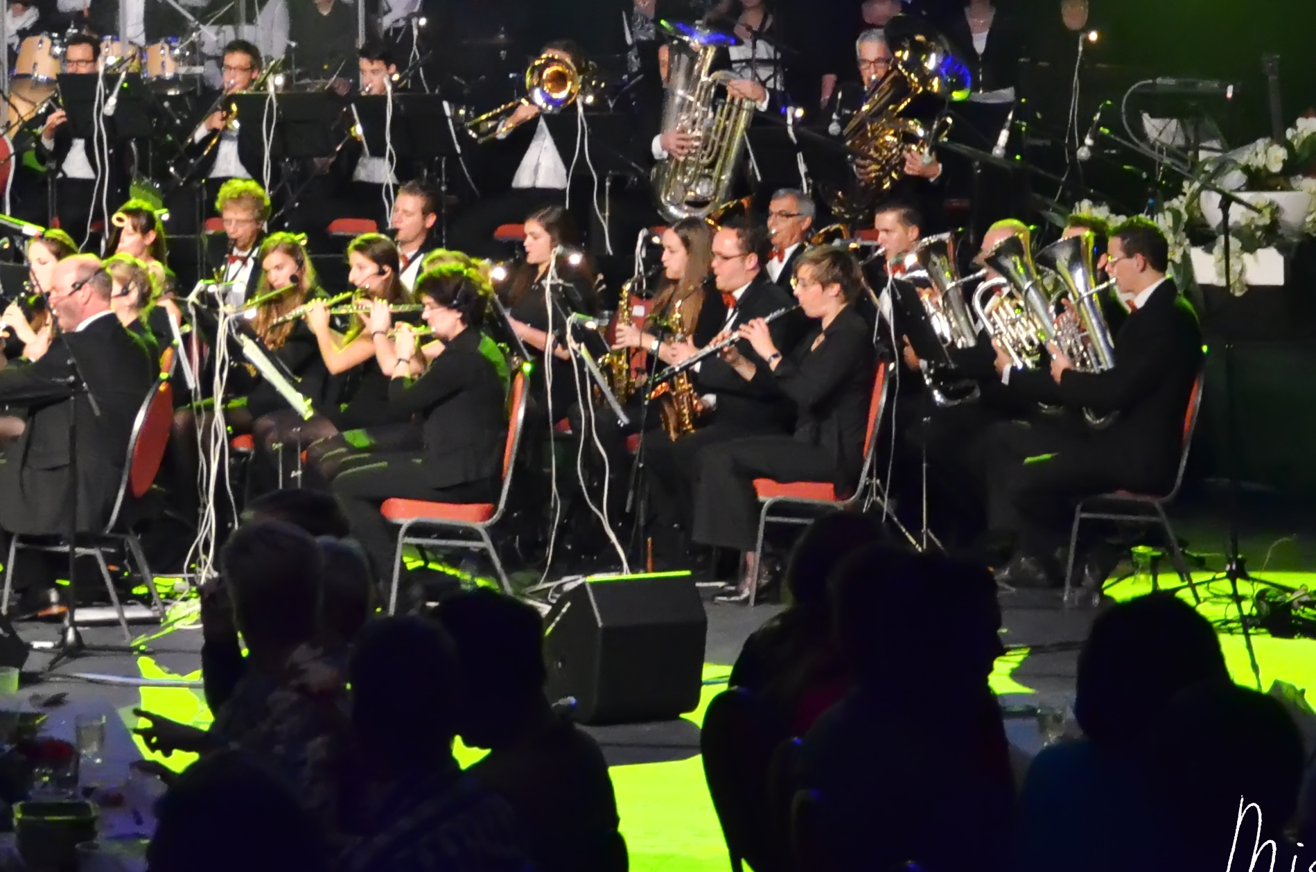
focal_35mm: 109
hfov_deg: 18.4
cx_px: 87
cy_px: -91
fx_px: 3977
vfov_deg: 12.3
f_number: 4
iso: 2500
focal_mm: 28
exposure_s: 1/80
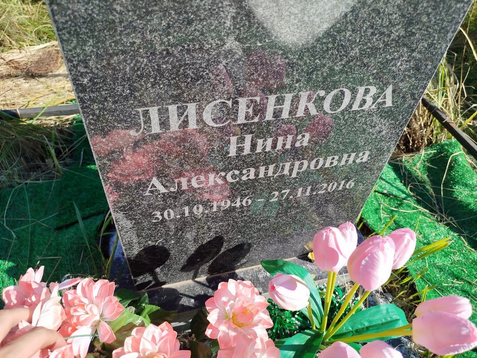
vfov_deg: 56.8
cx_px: 238
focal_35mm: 24
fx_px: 331
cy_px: 179
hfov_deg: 71.6
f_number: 1.7
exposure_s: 1/818
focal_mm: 5.31
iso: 50
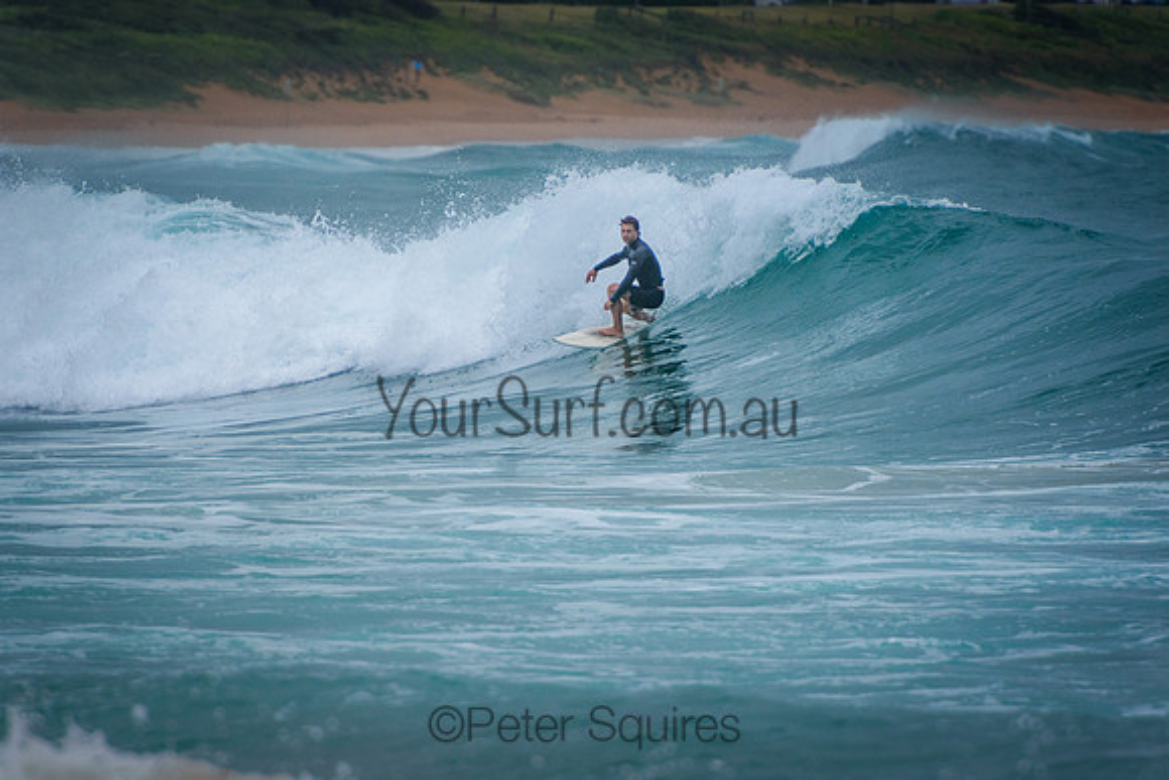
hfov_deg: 3.4
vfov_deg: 2.3
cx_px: 584
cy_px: 390
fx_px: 19487
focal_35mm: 600
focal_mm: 400
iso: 450
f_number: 5.6
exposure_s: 1/2000
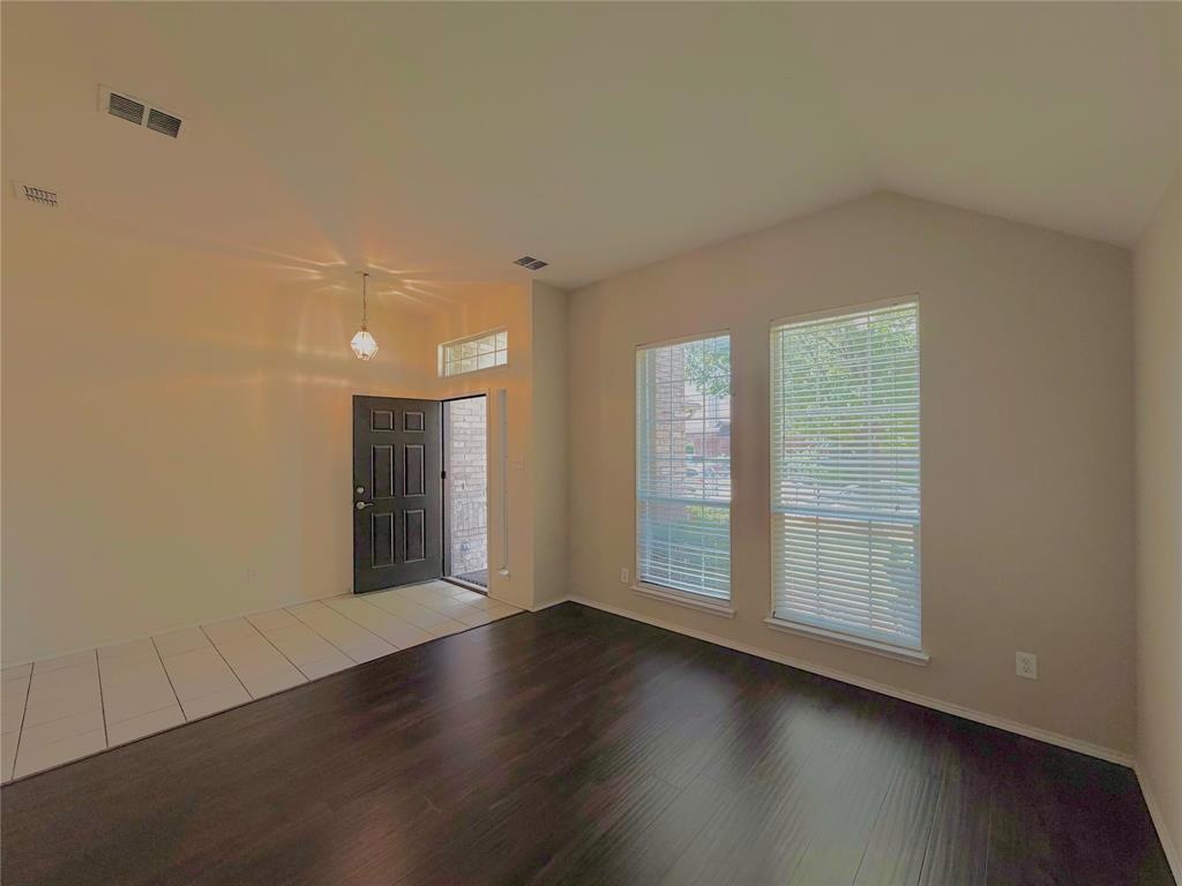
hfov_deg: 102.1
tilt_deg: +0.9
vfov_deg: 85.7
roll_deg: +0.6
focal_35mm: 14
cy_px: 443
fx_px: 478
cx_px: 591
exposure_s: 1/120
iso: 80
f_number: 2.2
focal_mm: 2.22
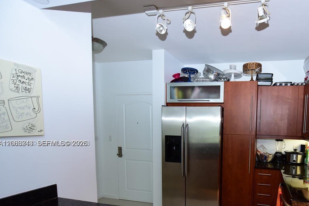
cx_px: 228
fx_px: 180
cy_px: 144
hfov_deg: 75.8
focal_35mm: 21
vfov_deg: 57.6
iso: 800
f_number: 4
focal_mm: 14
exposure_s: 1/100
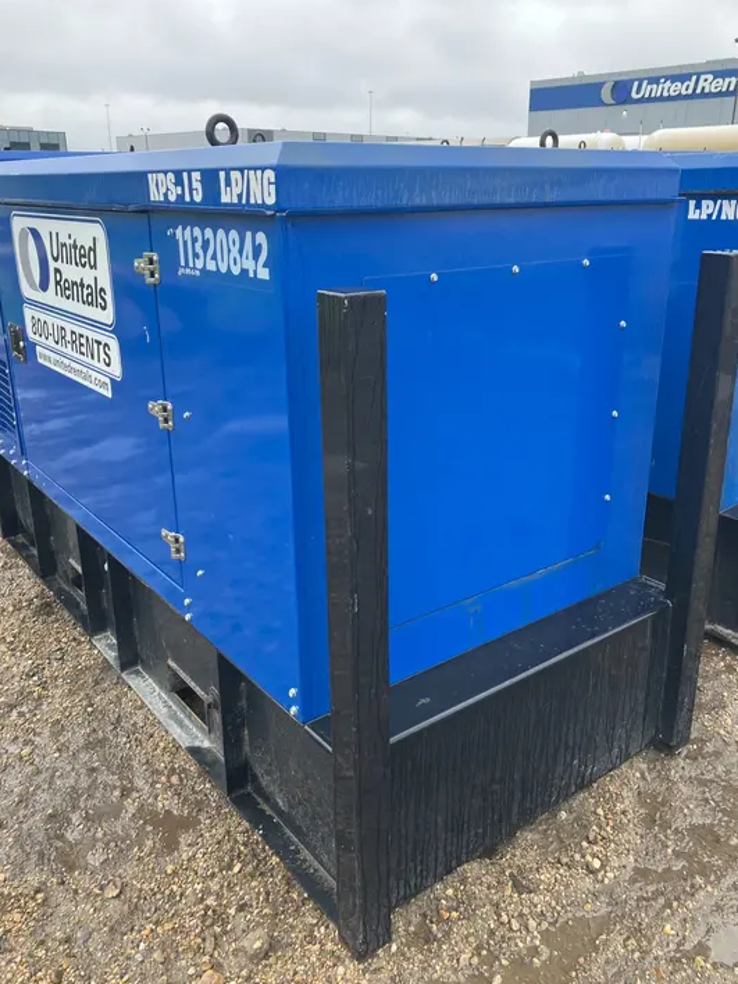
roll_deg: +0.5
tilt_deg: -13.6
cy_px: 479
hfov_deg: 48.2
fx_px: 824
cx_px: 375
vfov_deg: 61.7
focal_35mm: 29
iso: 40
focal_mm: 3.99
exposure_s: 1/128
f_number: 1.8
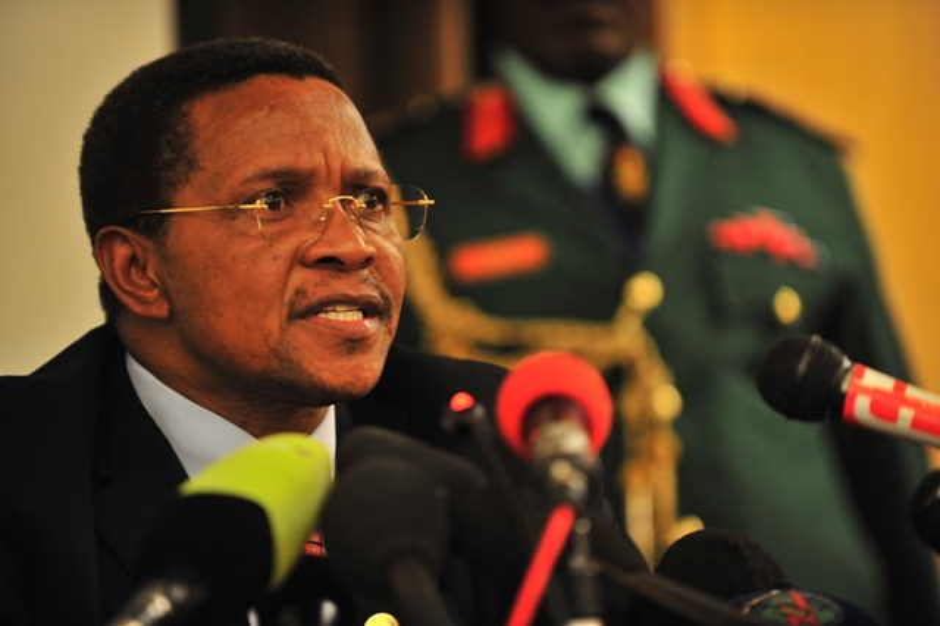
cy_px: 313
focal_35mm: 200
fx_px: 5219
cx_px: 470
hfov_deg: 10.3
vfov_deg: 6.9
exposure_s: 1/100
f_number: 2.8
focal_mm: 200
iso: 1600
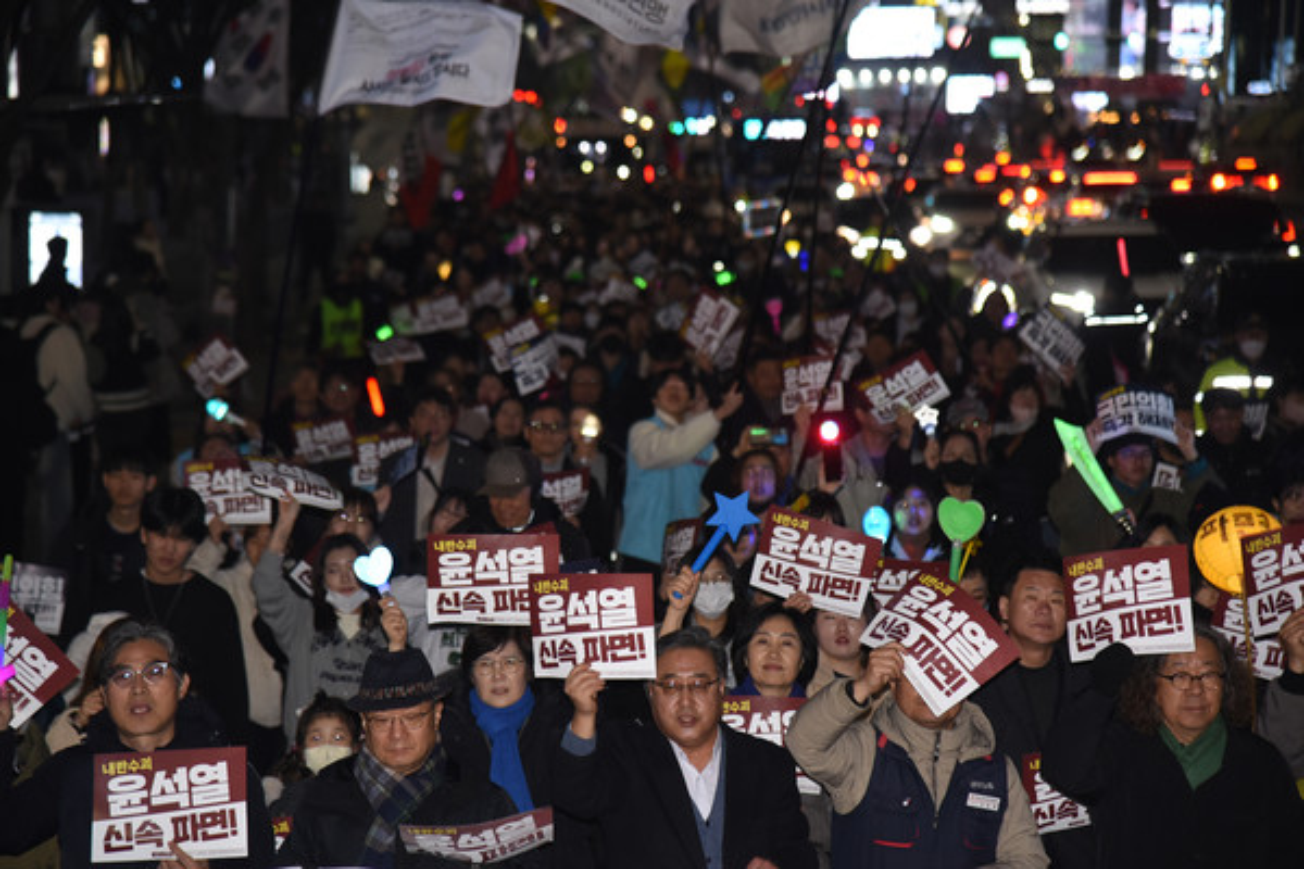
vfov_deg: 11.4
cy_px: 434
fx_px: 4346
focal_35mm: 120
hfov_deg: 17.1
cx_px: 652
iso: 1600
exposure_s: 1/125
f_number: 4
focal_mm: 120
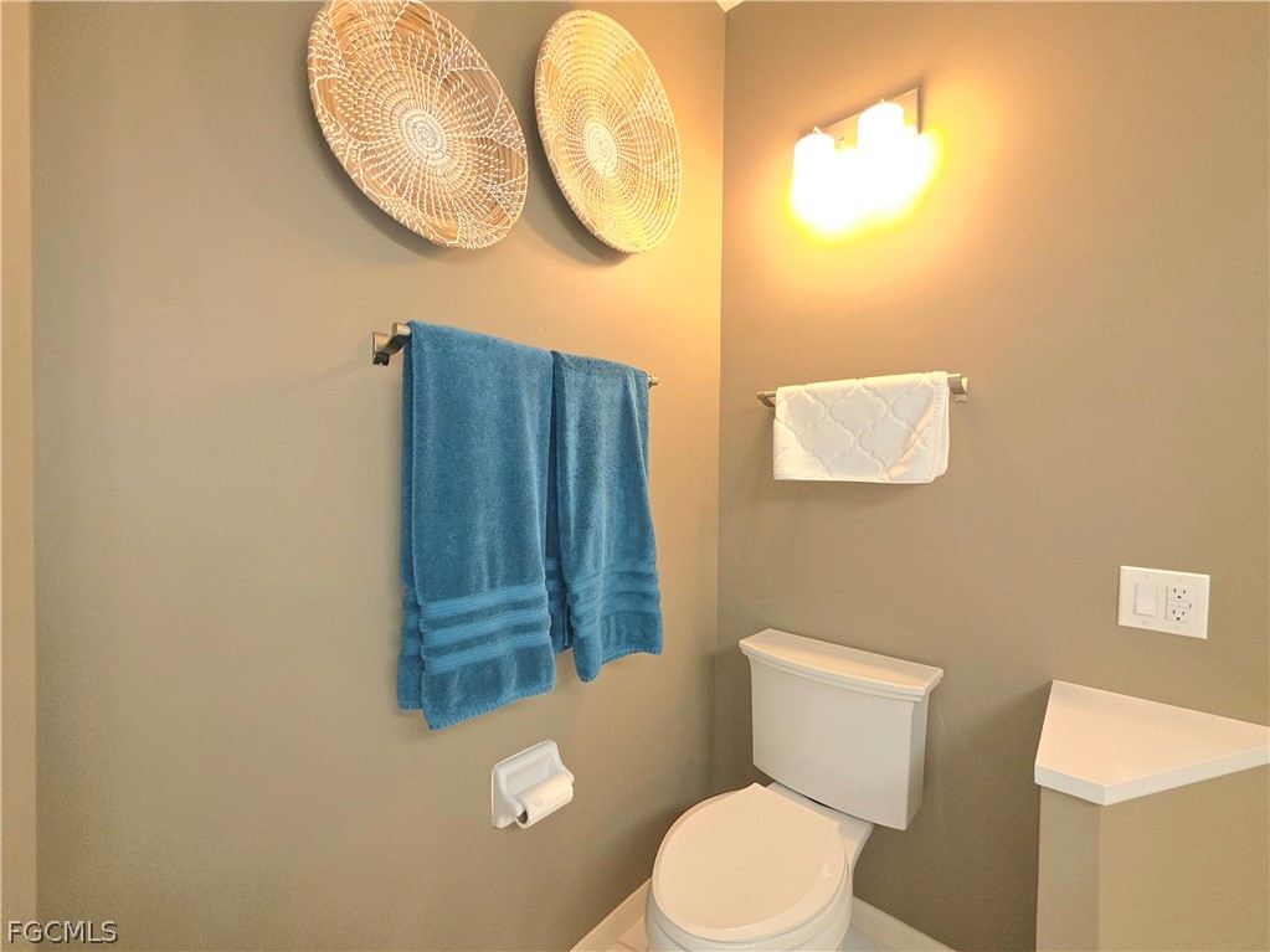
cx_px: 635
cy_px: 476
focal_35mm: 13
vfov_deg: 89.9
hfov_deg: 106.2
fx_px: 477
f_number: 1.9
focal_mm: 2.2
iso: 80
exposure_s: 1/60.2
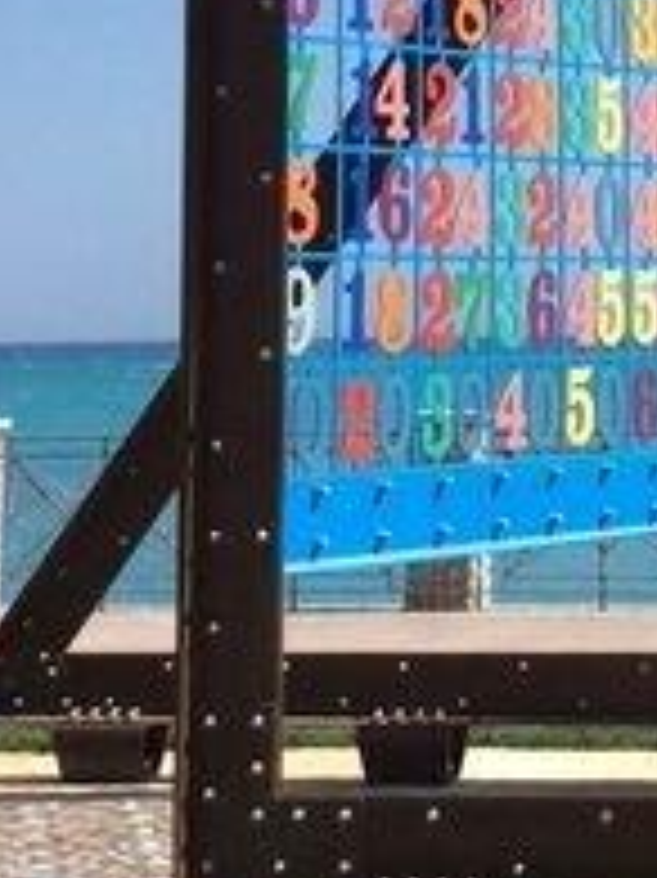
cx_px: 747
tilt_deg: +7.1
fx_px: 2660
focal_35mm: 105
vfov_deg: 18.3
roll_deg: +0.2
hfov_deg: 13.7
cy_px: 9
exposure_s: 1/1789
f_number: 2.4
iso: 32
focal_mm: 3.3
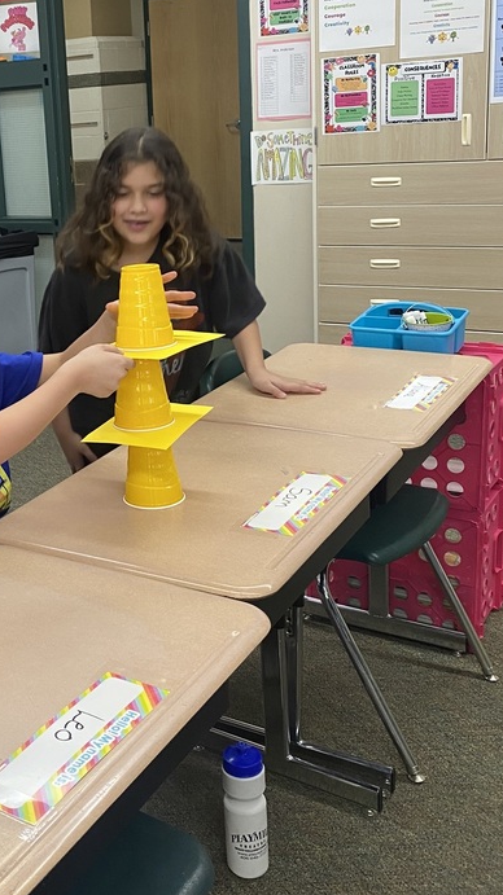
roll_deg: +4.7
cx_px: 45
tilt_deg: -13.7
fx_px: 997
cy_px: 347
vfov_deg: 48.0
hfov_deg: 27.3
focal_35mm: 42
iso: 100
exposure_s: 1/60
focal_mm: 4.25
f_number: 1.8
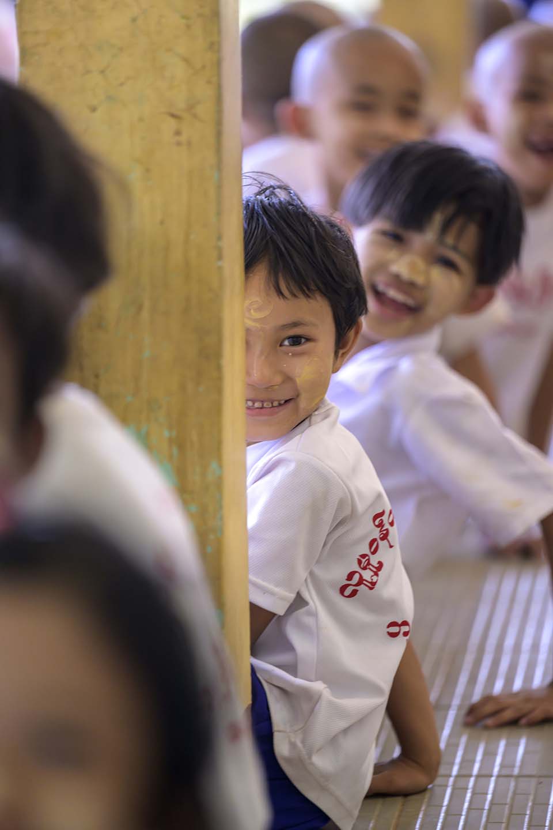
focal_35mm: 190
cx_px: 276
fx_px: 4378
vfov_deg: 10.8
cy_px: 415
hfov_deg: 7.2
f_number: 2.8
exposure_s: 1/320
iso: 560
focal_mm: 190
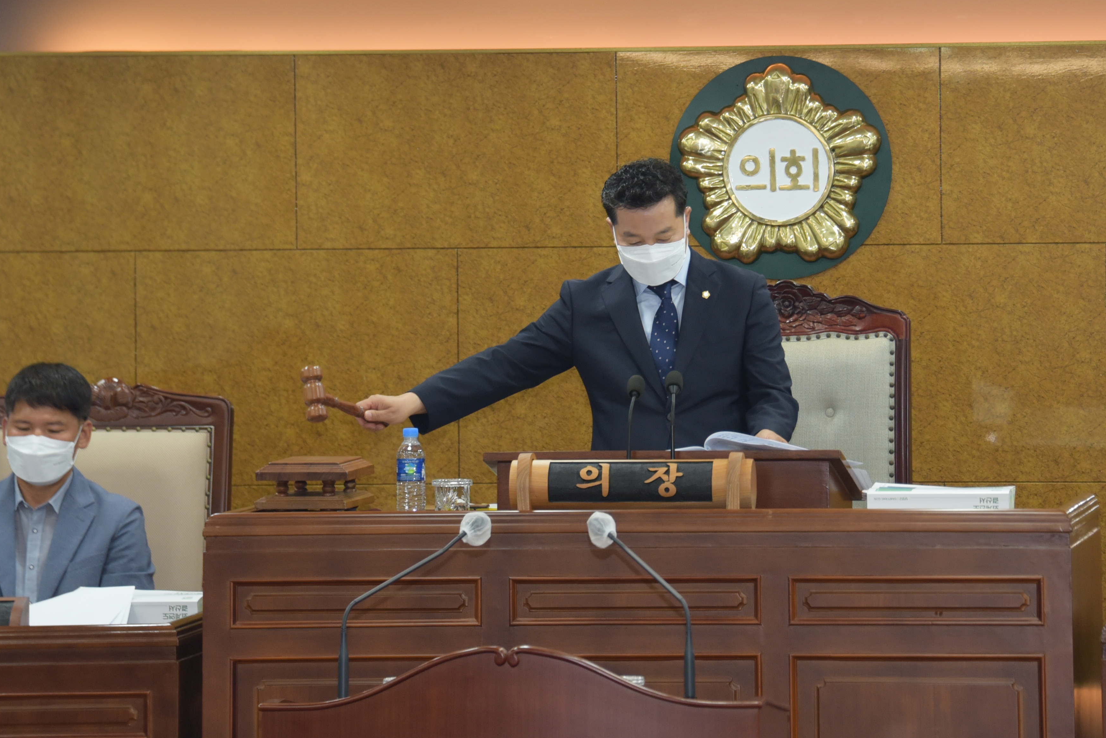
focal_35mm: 212
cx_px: 722
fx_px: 6515
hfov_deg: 9.7
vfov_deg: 6.5
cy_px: 193
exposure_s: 1/200
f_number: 5.6
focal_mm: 122
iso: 1250
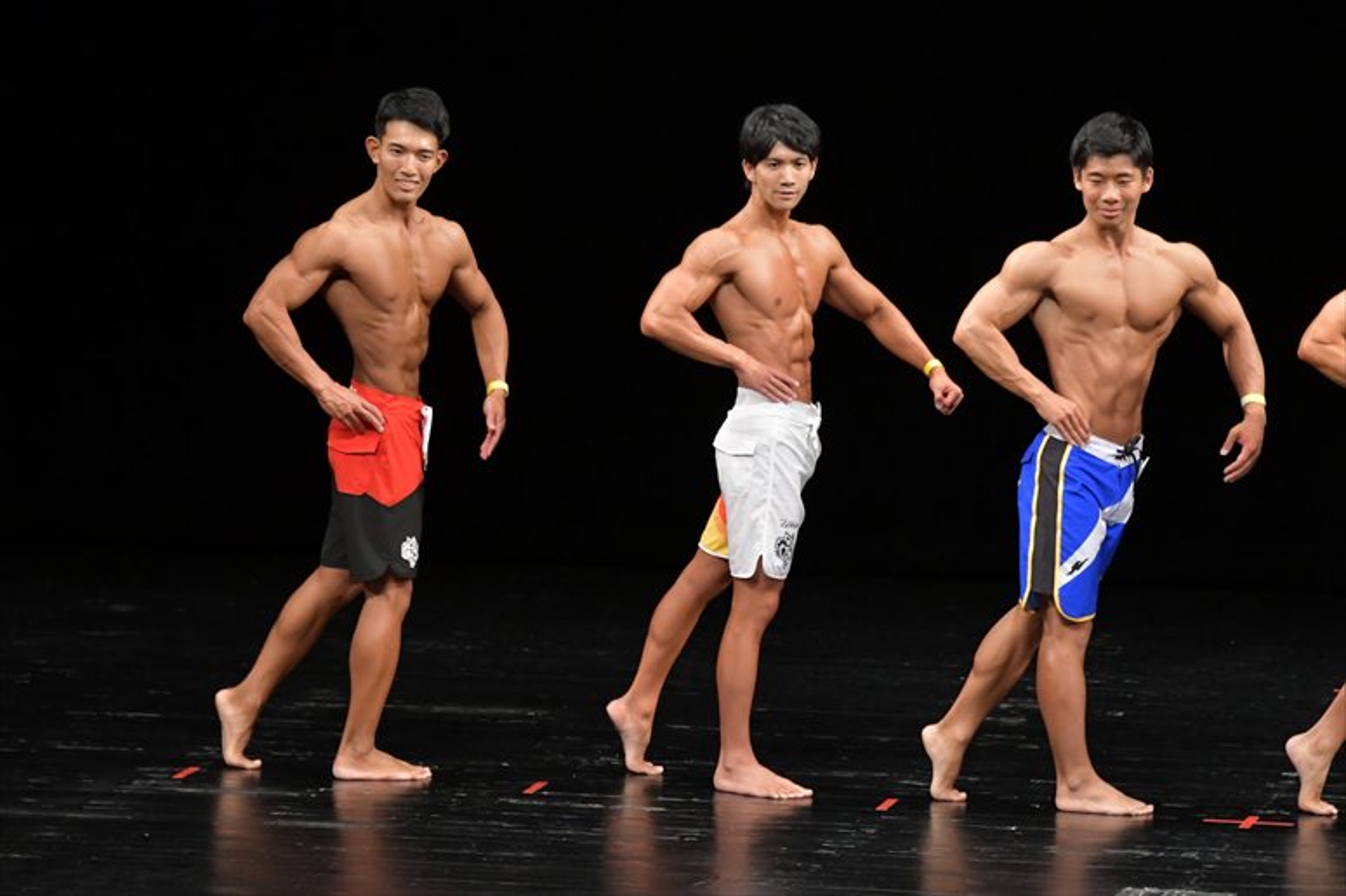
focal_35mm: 255
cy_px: 448
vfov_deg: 5.4
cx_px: 673
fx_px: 9530
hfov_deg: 8.1
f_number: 5.6
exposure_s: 1/400
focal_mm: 170
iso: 3200
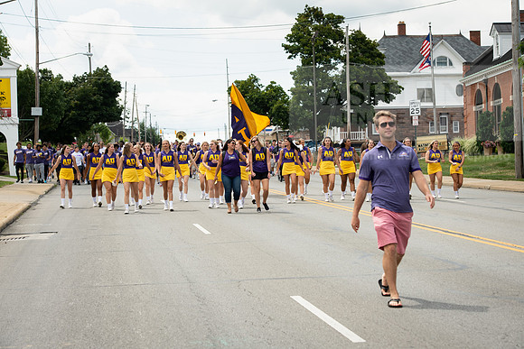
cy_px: 174
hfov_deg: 22.6
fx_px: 1310
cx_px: 262
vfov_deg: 15.2
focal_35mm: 90
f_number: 7.1
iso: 250
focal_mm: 90
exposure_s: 1/640
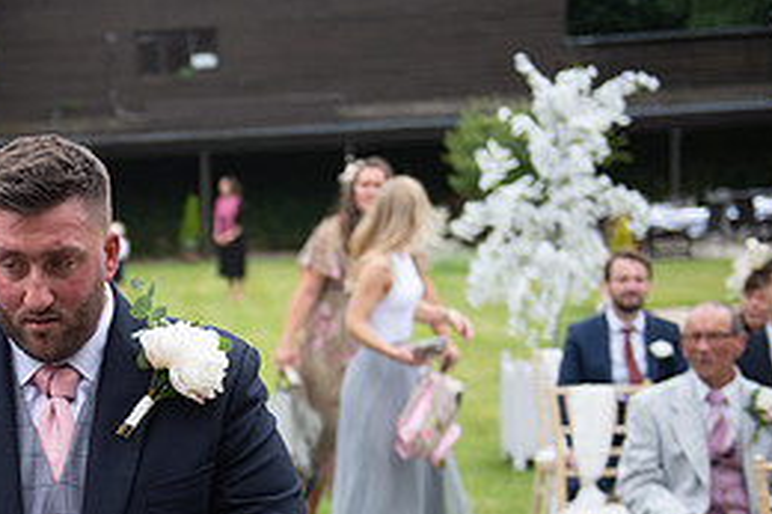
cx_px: -36
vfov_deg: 13.9
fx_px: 2100
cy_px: 422
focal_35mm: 98
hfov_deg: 20.1
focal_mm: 44
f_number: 2.8
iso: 100
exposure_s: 1/500
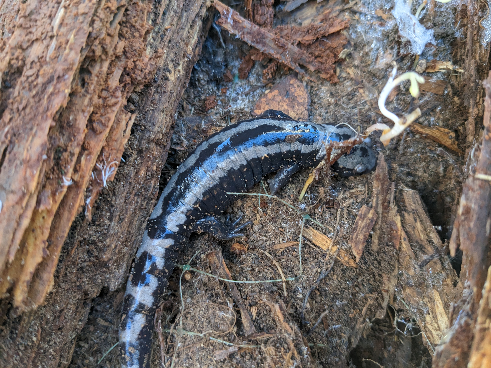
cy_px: 184
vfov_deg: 51.4
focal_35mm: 27
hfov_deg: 65.3
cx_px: 246
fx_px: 383
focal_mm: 4.38
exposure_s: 1/120
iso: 150
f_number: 1.73
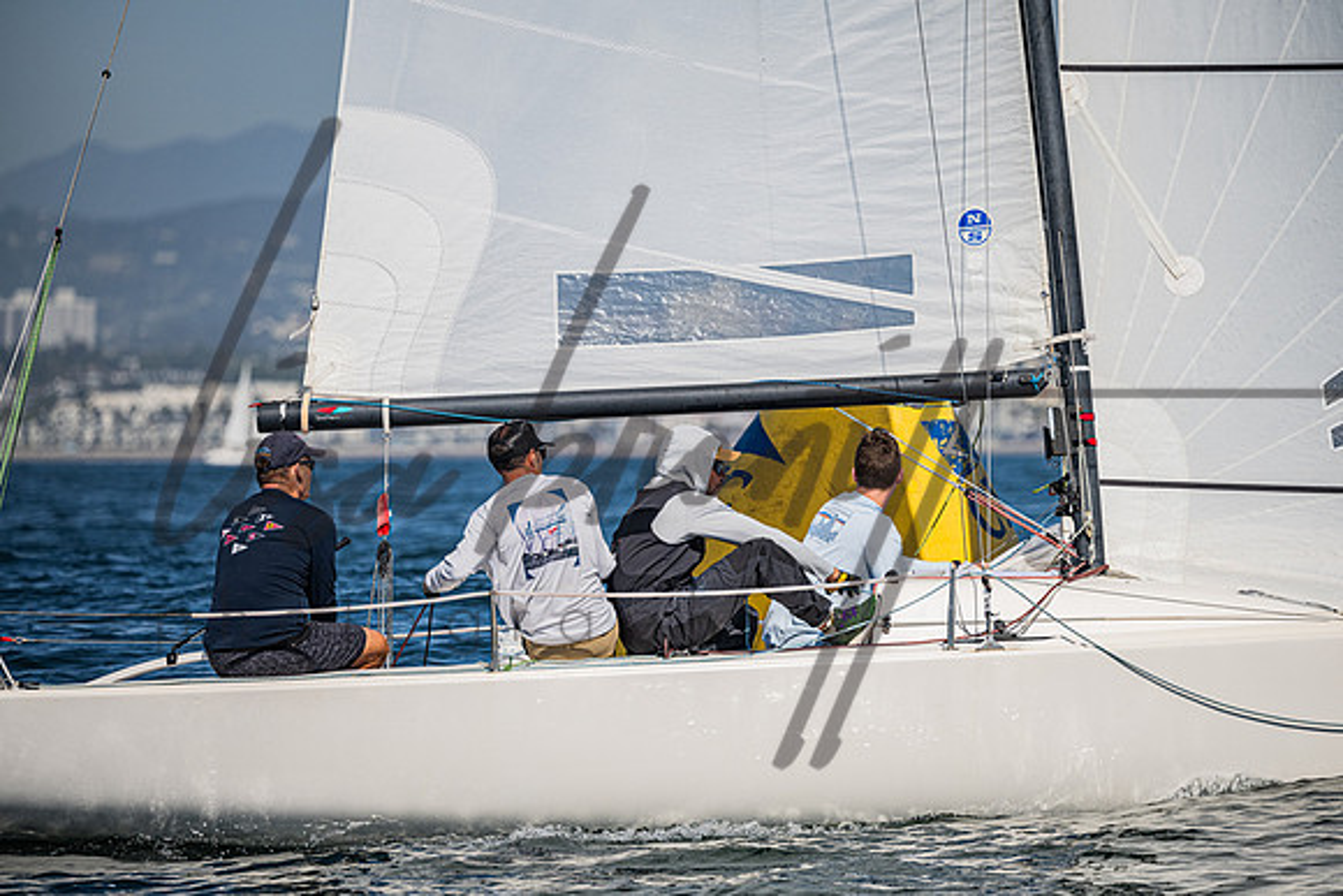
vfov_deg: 4.3
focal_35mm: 317
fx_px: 11827
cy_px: 448
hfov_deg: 6.5
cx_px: 672
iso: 320
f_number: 5.3
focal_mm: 300
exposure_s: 1/3200
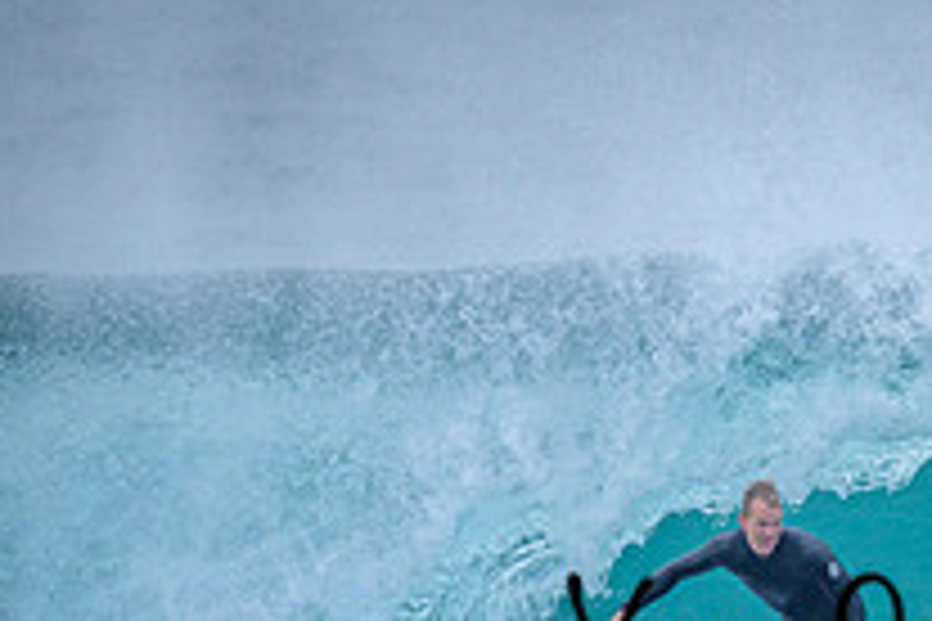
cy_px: 605
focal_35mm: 2237
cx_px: 1031
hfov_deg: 0.9
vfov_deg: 0.6
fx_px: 57909
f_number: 6.3
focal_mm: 800
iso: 1100
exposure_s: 1/2000
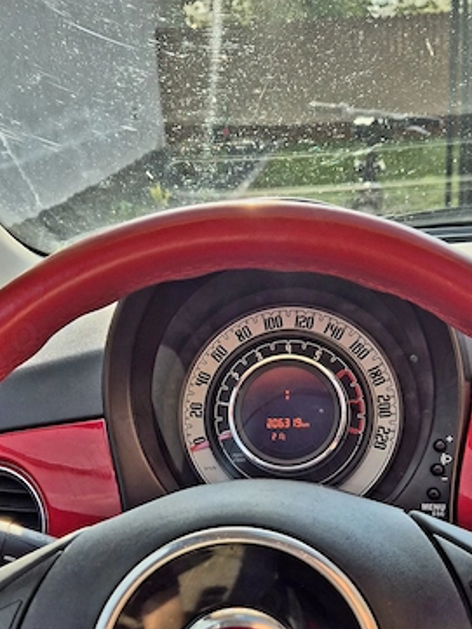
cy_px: 460
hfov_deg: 28.5
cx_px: 293
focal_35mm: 51
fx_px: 927
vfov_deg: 36.7
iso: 25
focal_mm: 5.4
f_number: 1.8
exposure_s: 1/476
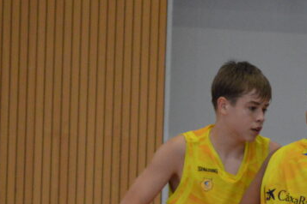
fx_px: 6600
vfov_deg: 1.8
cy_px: 250
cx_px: 194
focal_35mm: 774
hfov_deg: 2.7
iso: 3200
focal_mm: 180
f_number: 5.6
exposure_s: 1/250
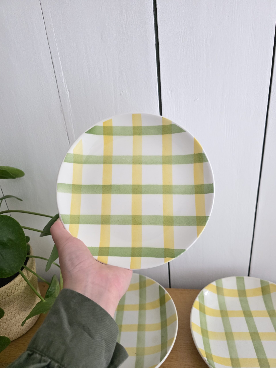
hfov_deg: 58.9
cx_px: 138
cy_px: 184
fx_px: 245
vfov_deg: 73.9
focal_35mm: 23
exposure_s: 1/60
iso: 1600
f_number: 1.7
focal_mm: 6.3
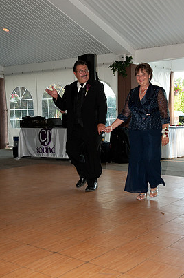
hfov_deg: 27.4
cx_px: 98
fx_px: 377
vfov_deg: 40.4
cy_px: 125
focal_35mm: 49
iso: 1250
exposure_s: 1/320
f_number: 5.6
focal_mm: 44
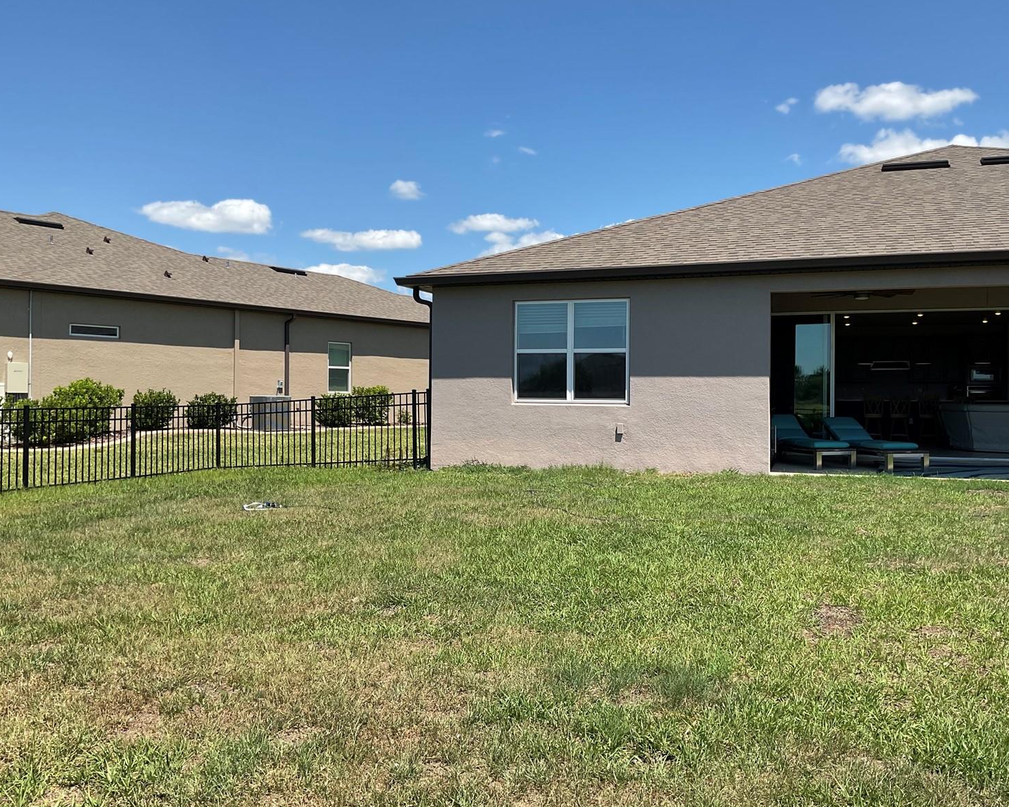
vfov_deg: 47.1
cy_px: 397
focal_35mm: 31
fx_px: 926
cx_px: 538
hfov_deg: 57.1
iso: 16
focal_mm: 3
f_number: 1.8
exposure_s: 1/1675
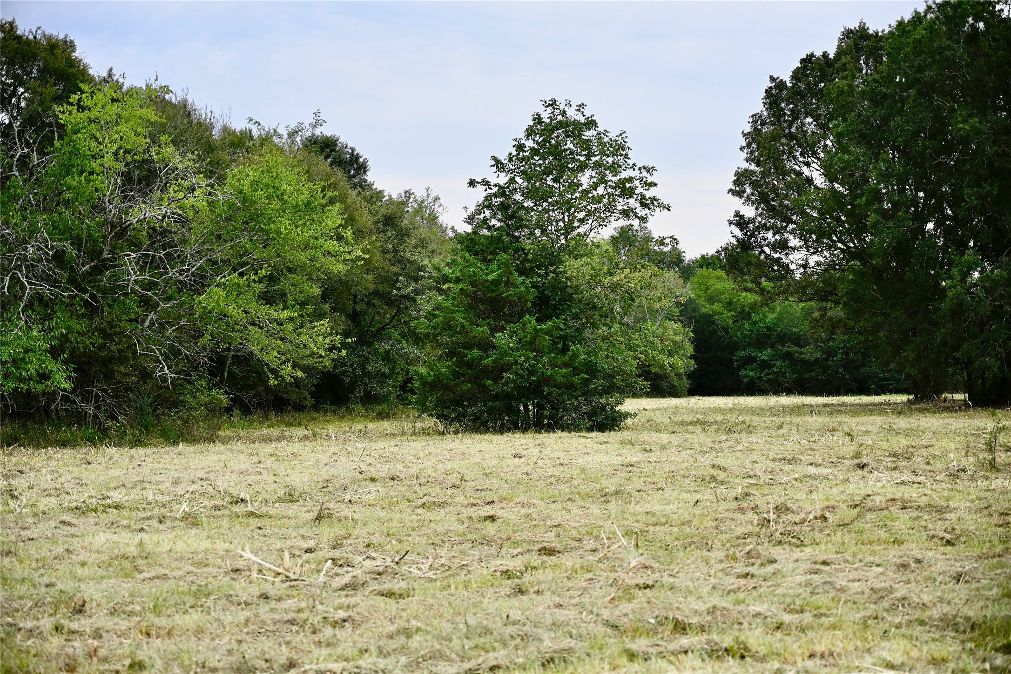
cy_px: 337
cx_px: 506
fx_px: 1966
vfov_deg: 19.5
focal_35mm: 70
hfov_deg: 28.8
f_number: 4.5
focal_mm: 70
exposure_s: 1/250
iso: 200
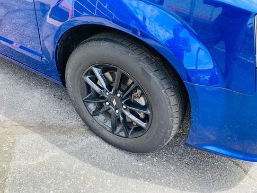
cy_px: 98
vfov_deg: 51.4
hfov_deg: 65.3
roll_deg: +6.1
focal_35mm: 27
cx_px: 125
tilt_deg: -39.3
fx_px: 201
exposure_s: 1/231
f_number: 1.8
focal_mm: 4.25
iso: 25
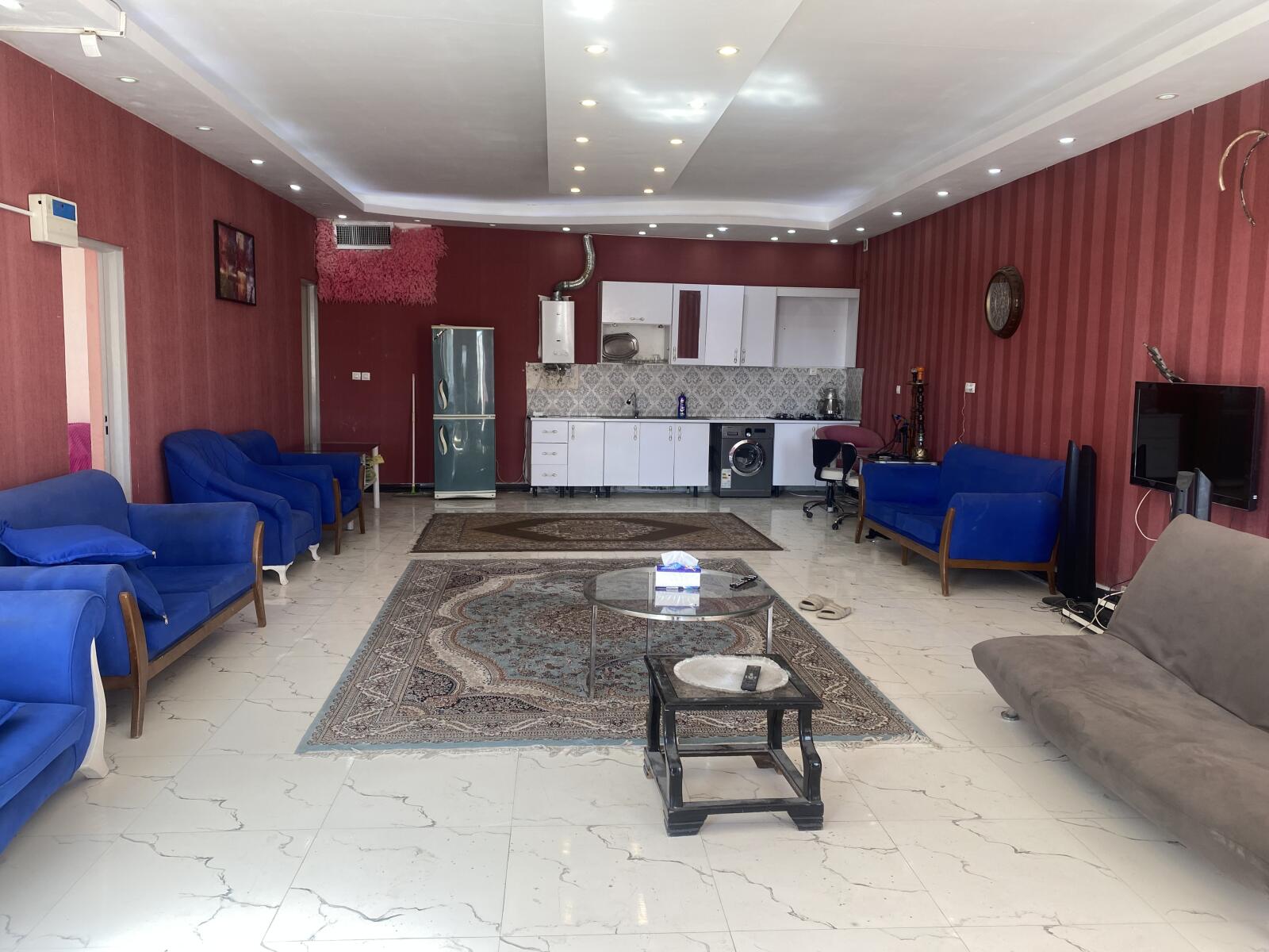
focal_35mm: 26
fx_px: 953
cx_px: 634
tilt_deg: -6.6
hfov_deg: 67.3
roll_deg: -0.3
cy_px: 476
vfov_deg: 53.1
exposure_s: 1/100
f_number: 1.8
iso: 40
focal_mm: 4.25
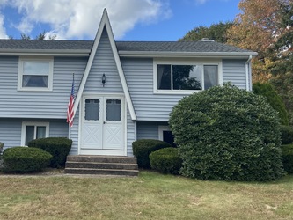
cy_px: 95
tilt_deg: +8.9
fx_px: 330
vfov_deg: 36.8
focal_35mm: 39
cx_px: 86
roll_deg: -1.9
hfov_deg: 46.7
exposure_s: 1/2625
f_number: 1.8
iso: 32
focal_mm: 4.25
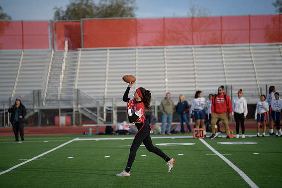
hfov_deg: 11.7
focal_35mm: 175
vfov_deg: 7.9
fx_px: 1371
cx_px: 141
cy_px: 94
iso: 640
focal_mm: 175
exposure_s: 1/4000
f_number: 2.8
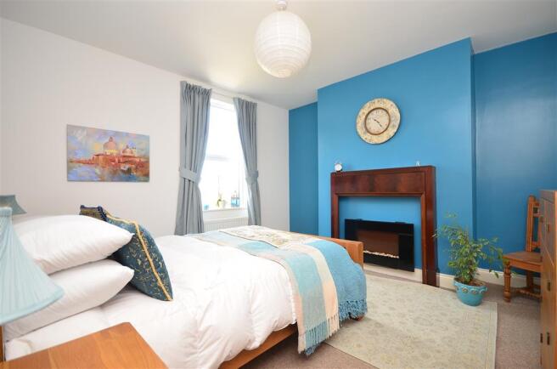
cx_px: 278
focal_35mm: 16
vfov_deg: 71.8
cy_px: 184
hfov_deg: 95.1
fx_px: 255
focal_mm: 11
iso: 200
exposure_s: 1/30
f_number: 5
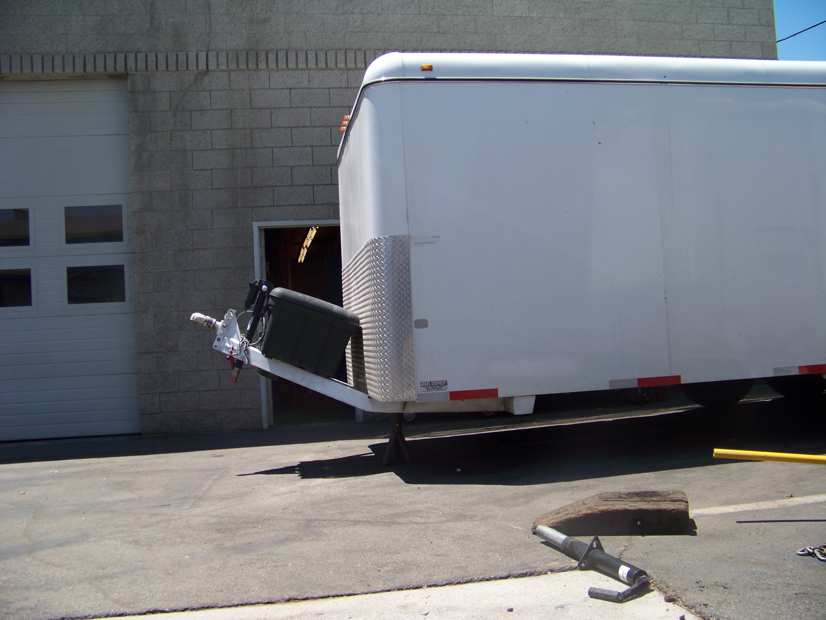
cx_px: 413
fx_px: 859
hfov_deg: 51.4
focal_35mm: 36
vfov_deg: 39.7
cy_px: 310
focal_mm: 5.85
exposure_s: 1/1000
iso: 64
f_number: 2.8
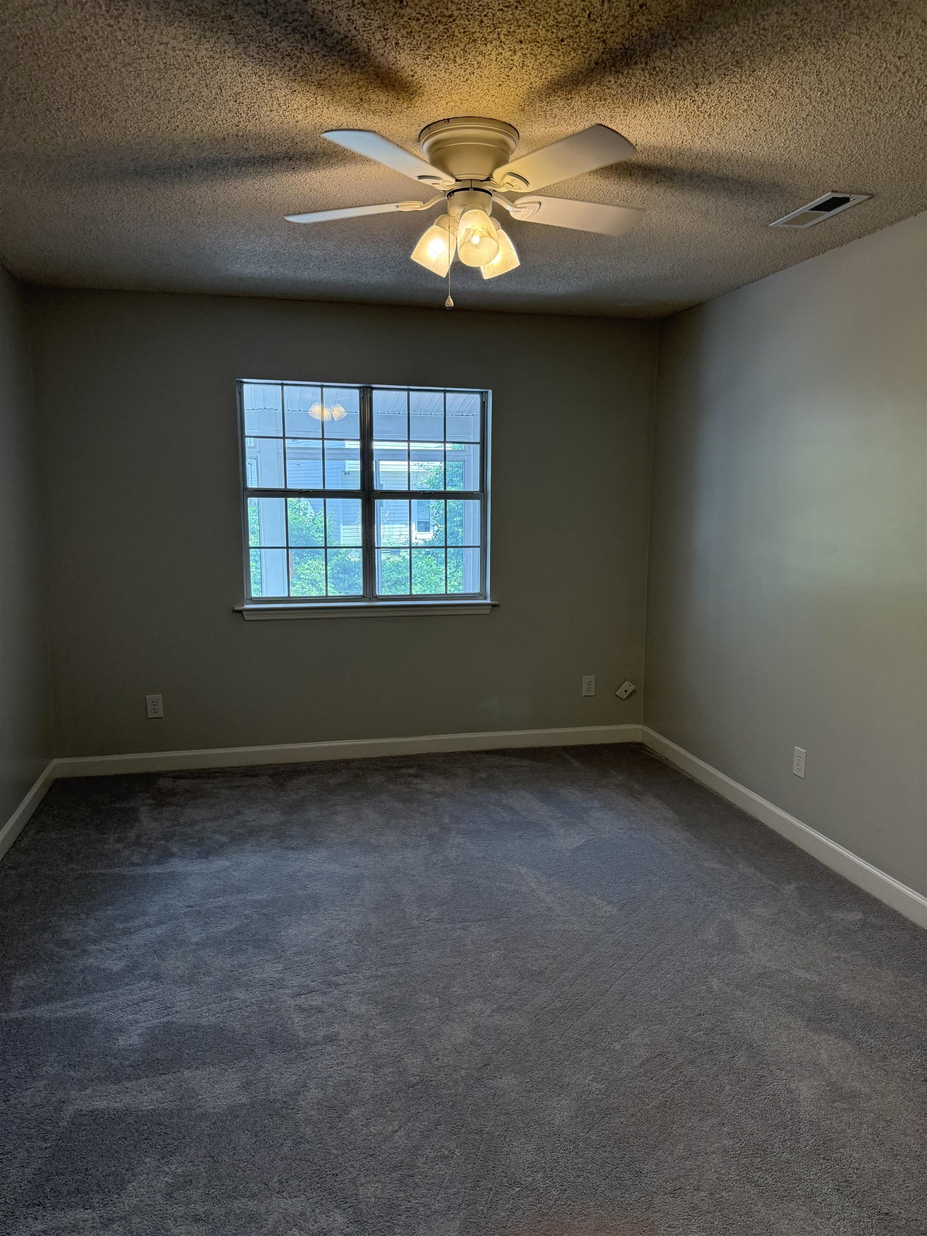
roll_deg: -0.5
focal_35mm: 24
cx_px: 464
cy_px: 618
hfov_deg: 56.8
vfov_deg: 71.6
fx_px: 857
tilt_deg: -6.0
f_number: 1.78
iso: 200
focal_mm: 6.76
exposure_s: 1/169
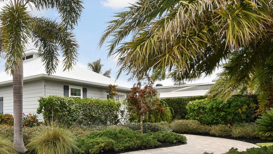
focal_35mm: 30
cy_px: 107
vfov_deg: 38.3
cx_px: 66
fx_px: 217
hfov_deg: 60.6
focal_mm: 10
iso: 100
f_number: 7.1
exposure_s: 1/25
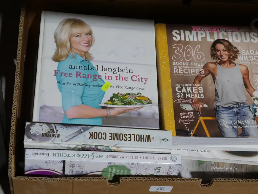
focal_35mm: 75
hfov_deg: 25.9
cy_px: 98
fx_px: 559
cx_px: 162
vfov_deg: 19.6
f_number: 5.4
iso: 500
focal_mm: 29
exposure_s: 1/60
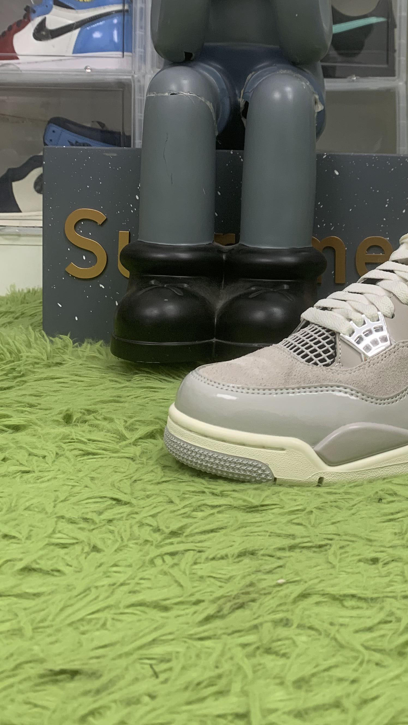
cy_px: 245
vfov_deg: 46.6
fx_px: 827
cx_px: 382
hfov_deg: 26.6
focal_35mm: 43
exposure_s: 1/75
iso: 100
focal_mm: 4.25
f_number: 1.8
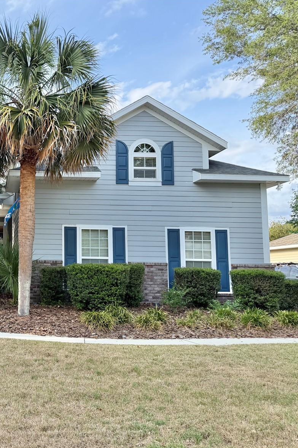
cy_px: 226
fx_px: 422
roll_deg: -0.2
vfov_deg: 55.8
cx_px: 6
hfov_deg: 35.5
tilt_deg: +6.1
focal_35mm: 34
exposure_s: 1/1553
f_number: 1.78
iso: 100
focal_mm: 6.76
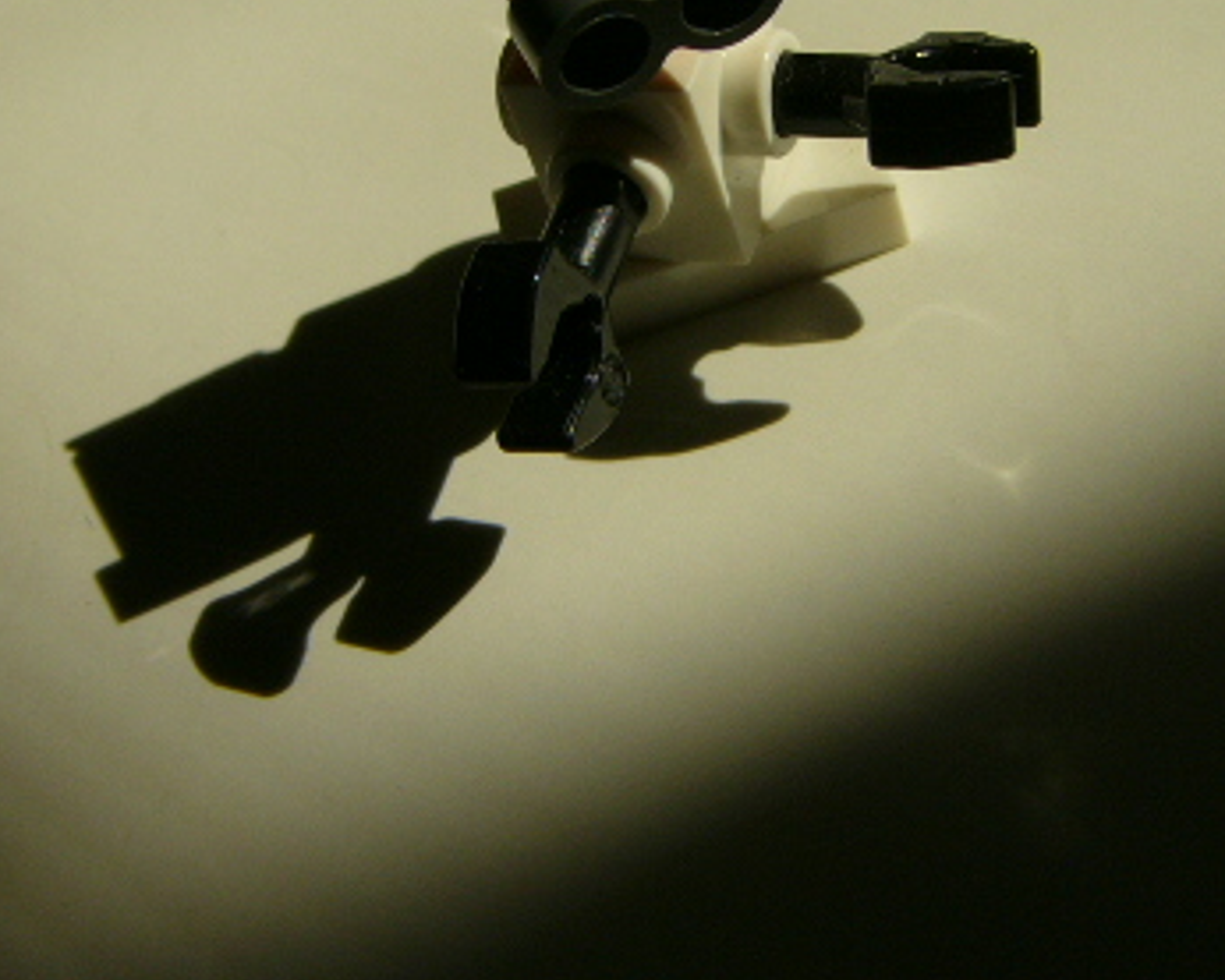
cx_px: 669
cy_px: 226
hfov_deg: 29.1
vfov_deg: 23.2
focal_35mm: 65
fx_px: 2357
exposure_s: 1/400
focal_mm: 6
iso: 50
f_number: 4
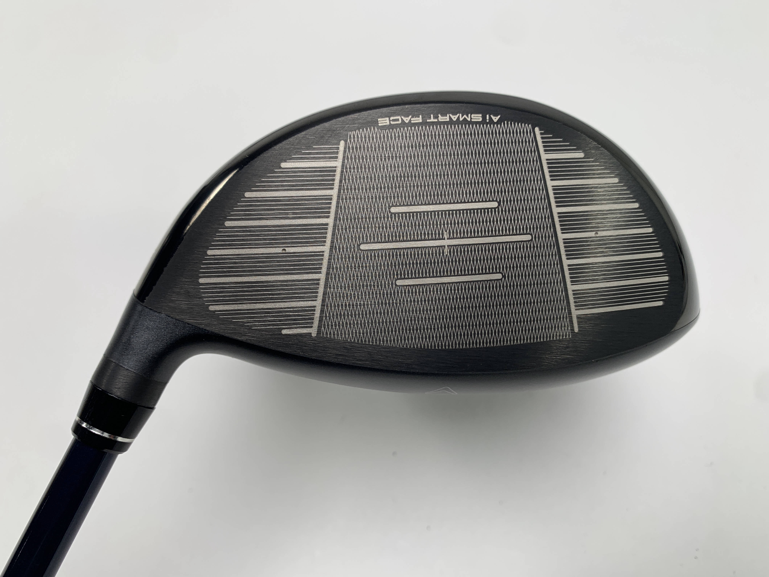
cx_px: 384
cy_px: 288
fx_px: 578
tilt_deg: -60.5
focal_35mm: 26
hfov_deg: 67.3
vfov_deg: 53.1
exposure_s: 1/192
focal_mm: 4.25
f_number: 1.8
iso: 25
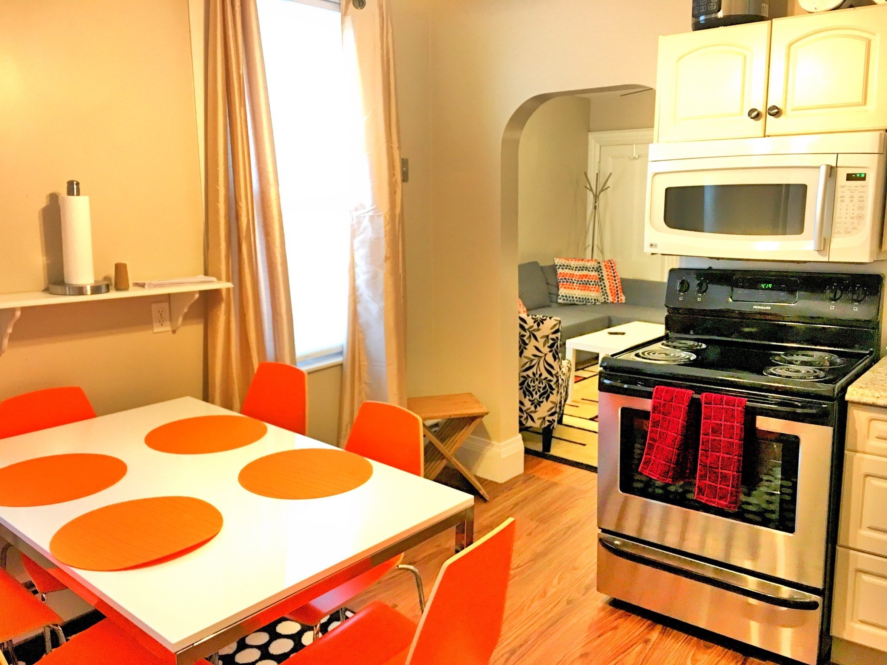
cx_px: 444
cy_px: 332
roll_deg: -0.2
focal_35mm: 29
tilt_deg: -9.7
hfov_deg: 61.7
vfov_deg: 48.2
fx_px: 743
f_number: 2.2
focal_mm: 4.15
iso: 100
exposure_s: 1/15
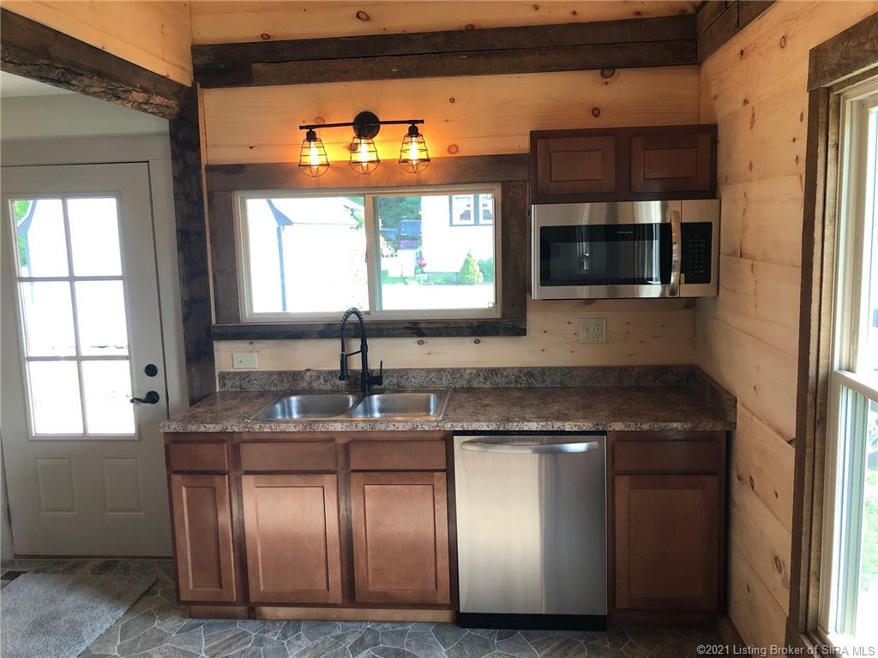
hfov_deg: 63.4
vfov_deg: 49.7
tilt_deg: -8.3
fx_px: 710
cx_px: 439
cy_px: 329
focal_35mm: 28
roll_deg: +0.9
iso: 25
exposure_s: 1/40
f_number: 1.8
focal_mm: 3.99
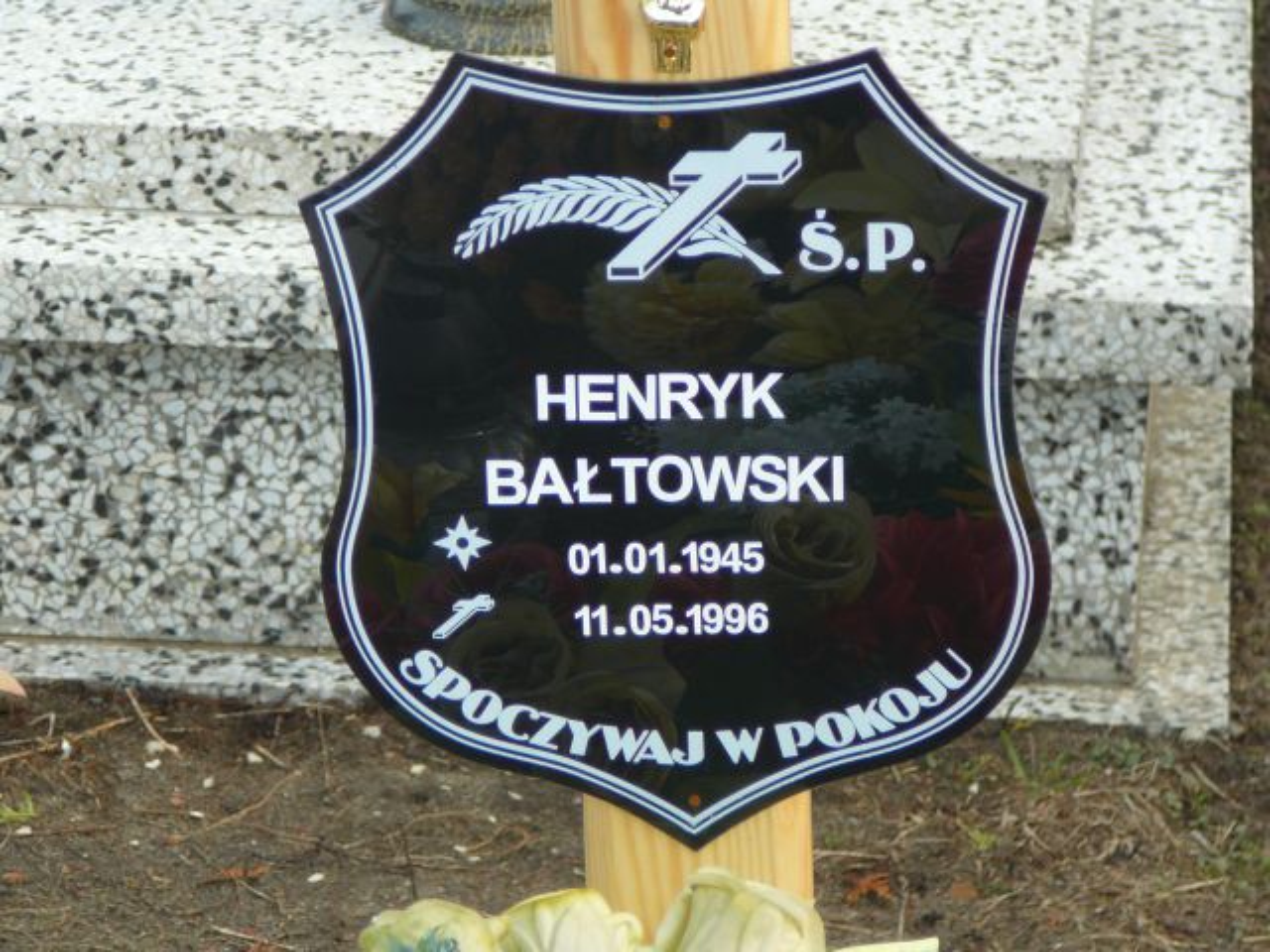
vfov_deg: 9.2
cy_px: 476
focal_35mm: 161
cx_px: 635
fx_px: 5907
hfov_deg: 12.3
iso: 80
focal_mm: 23.9
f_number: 4
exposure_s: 1/100
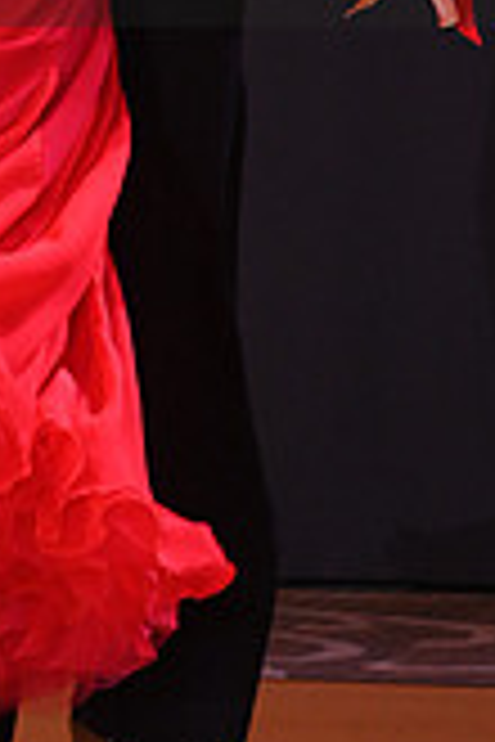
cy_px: -121
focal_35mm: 564
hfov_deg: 2.4
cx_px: 43
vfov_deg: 3.6
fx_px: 11632
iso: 2500
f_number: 6.3
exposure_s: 1/200
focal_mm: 160
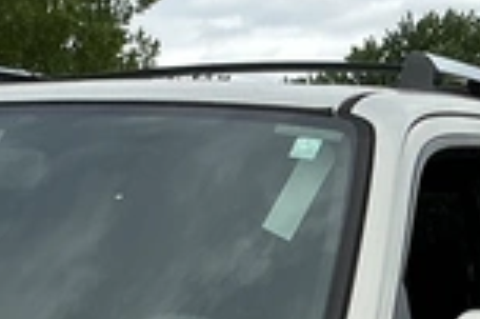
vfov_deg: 8.8
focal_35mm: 144
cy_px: 715
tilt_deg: -10.6
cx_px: -183
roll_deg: -2.0
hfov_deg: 13.6
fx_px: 1918
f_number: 1.8
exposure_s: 1/1912
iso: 25
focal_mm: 3
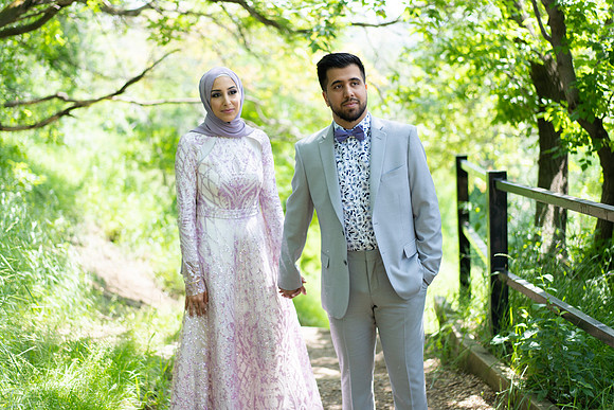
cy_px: 205
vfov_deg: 24.6
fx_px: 938
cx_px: 307
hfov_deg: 36.2
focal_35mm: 55
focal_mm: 55
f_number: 1.8
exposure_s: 1/640
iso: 100
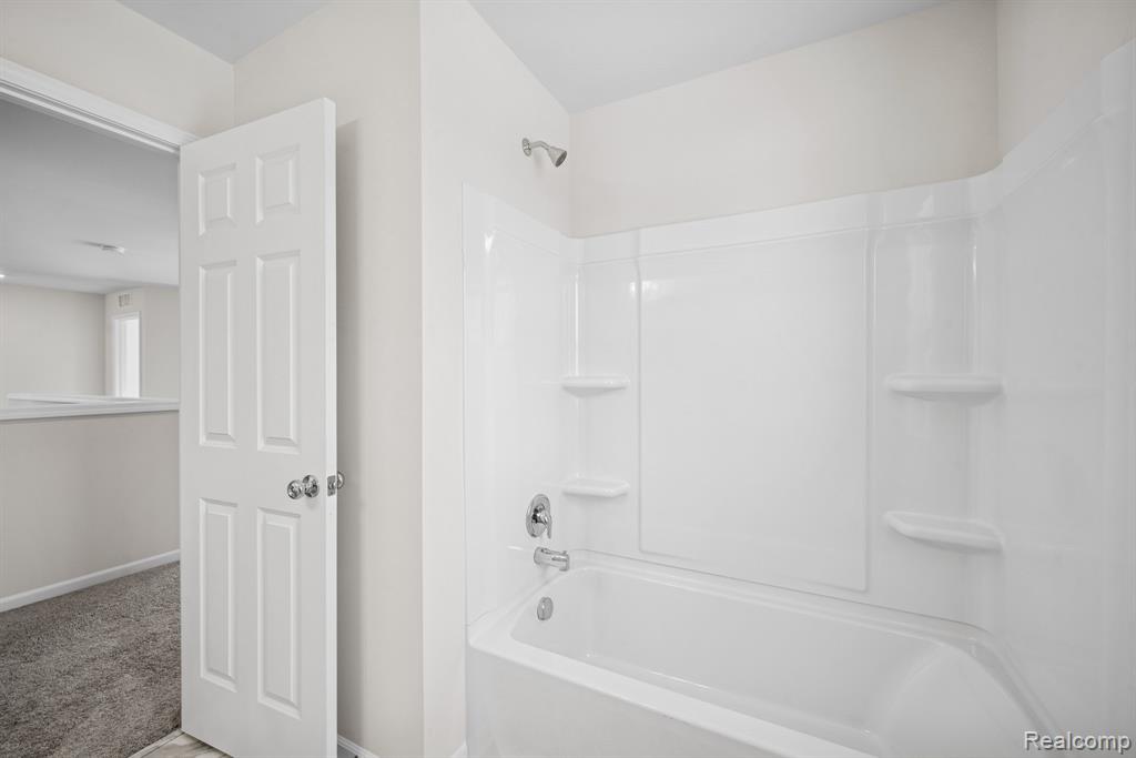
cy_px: 379
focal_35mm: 14
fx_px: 442
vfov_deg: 81.2
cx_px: 568
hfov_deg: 104.2
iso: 100
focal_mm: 14
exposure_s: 1/3
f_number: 9
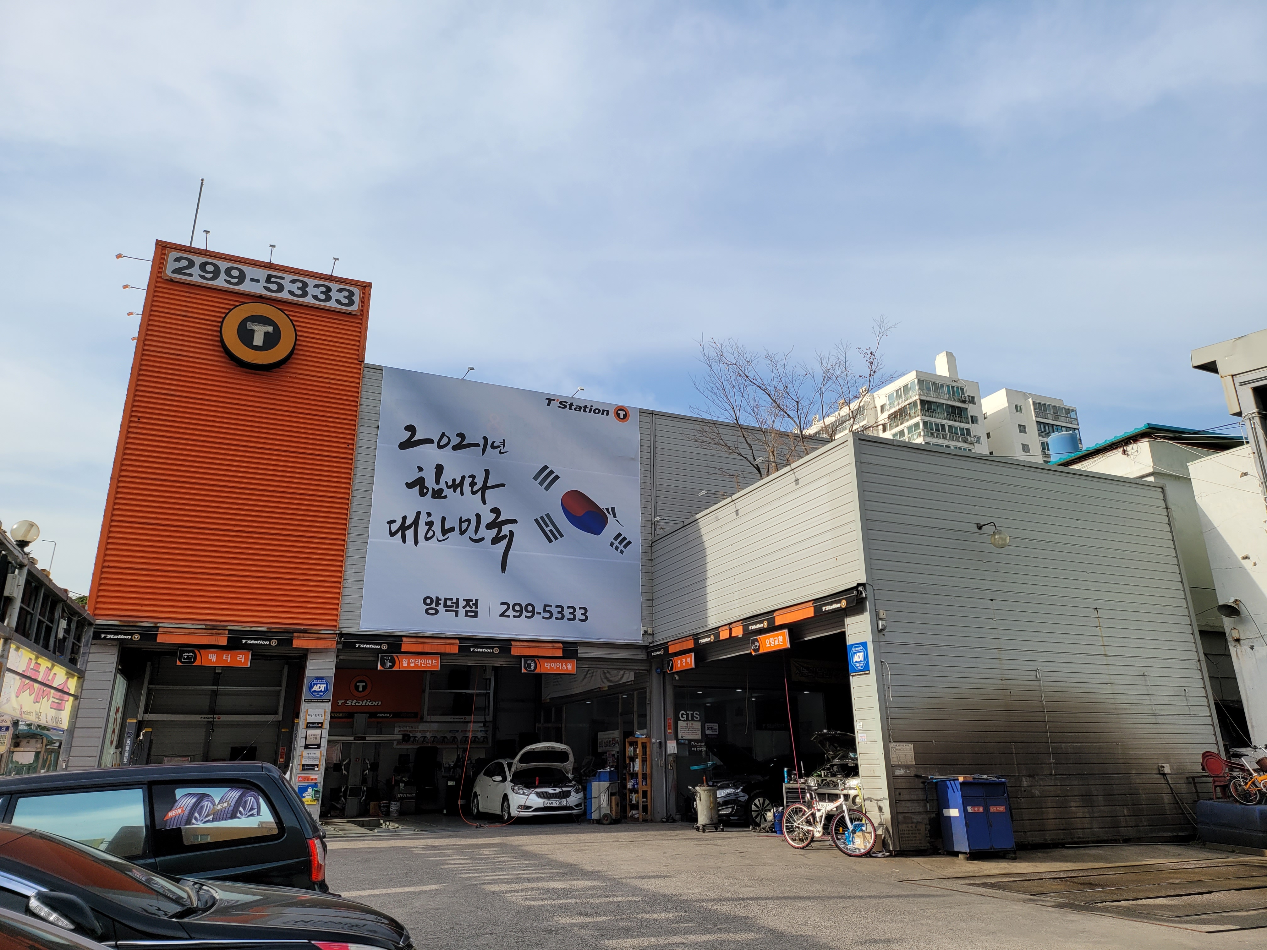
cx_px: 634
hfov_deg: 67.3
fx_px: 952
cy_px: 475
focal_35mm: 26
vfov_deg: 53.1
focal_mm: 5
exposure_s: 1/1868
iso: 40
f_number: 1.8
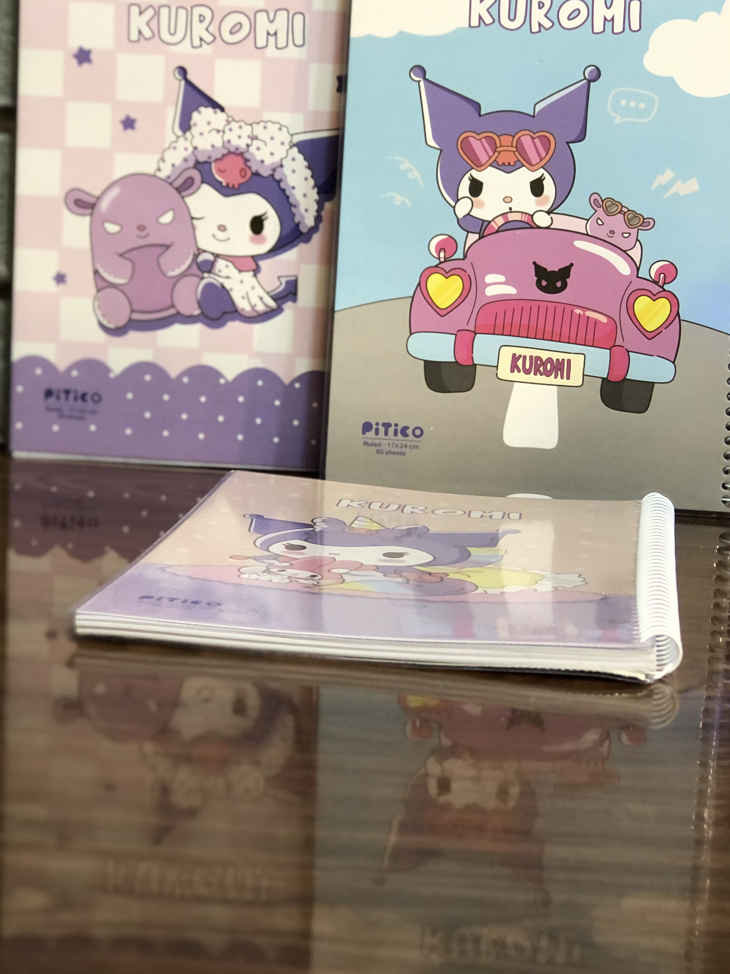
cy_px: 414
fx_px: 2053
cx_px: 391
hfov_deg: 20.2
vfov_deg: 26.6
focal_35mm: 73
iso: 160
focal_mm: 6.6
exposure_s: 1/30
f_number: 2.8
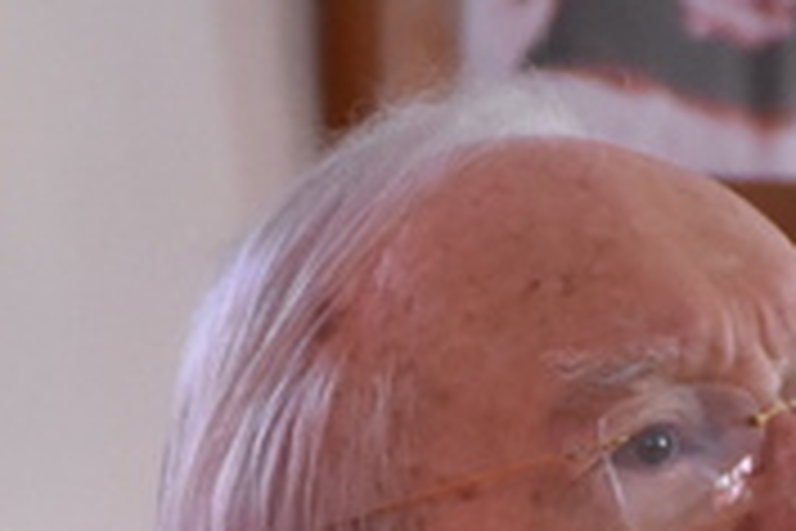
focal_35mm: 576
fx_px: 12741
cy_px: 1152
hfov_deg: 3.6
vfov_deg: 2.4
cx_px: 535
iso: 5000
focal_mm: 85
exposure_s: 1/100
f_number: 5.3
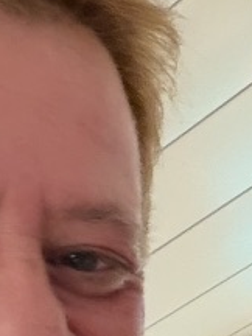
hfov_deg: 9.8
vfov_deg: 13.8
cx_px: 493
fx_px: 1378
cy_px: 297
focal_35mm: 142
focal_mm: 2.71
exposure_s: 1/35
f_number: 1.9
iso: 400
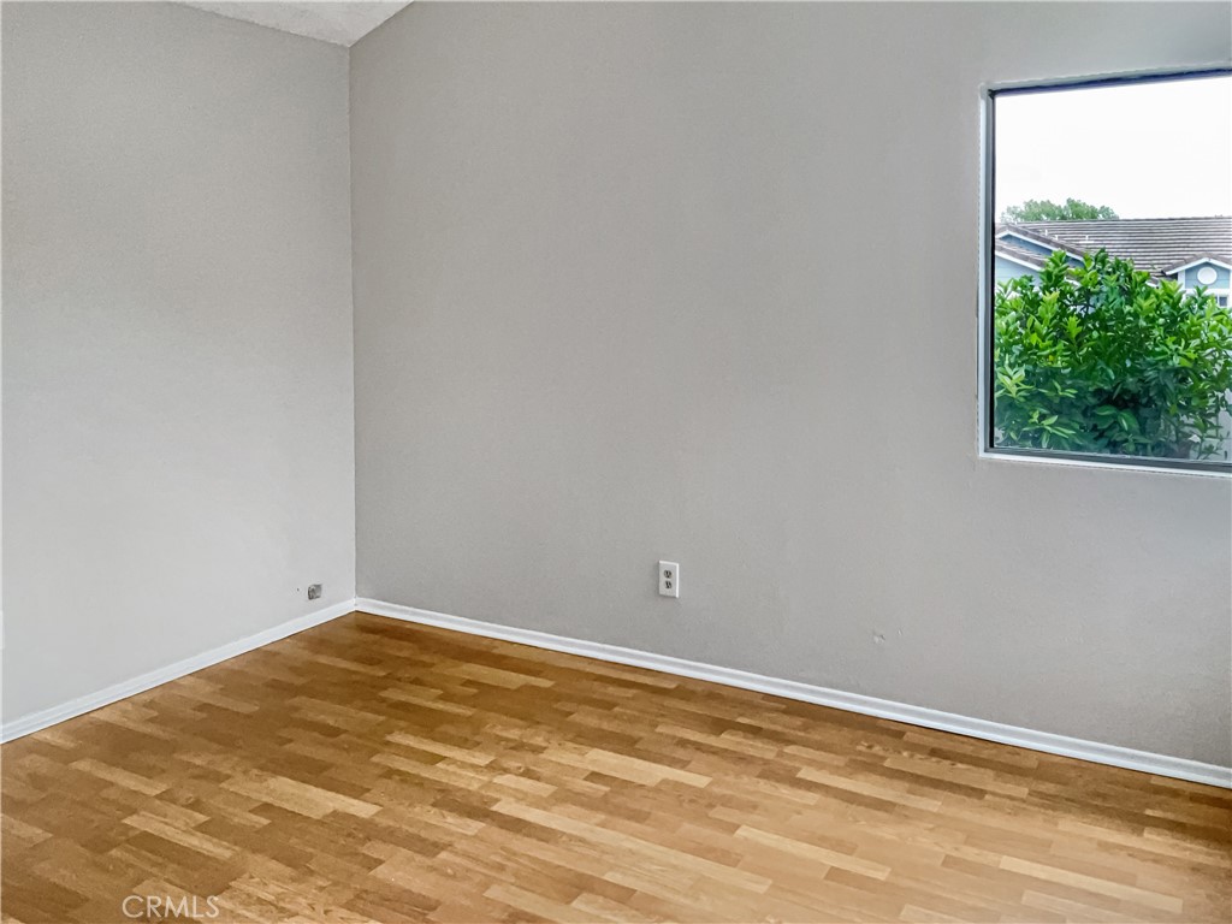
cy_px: 462
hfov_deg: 61.7
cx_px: 616
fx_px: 1032
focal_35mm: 29
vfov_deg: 48.2
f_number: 1.8
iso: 100
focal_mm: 3
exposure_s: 1/160
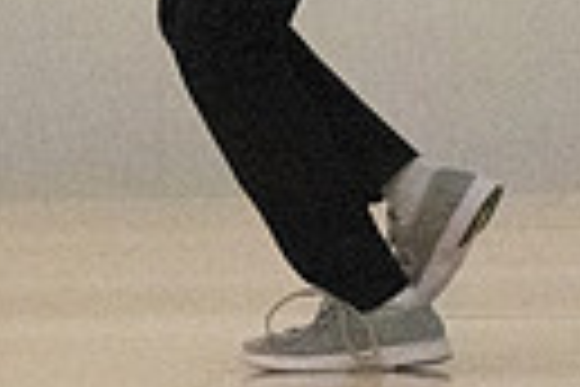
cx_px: 279
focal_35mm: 812
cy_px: -248
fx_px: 13081
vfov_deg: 1.7
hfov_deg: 2.5
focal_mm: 120
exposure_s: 1/1250
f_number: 4
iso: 10000
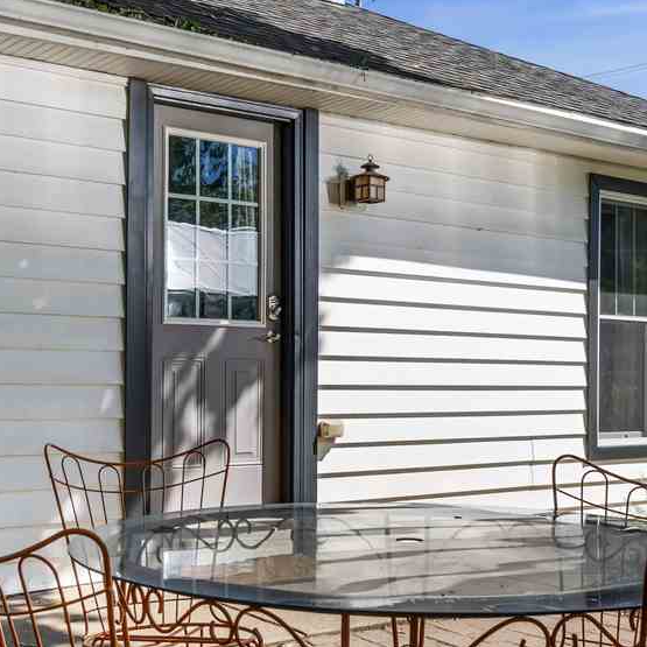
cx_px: 312
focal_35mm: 50
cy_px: 346
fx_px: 1057
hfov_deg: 34.0
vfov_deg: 34.0
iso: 200
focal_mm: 17
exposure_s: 1/640
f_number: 7.1
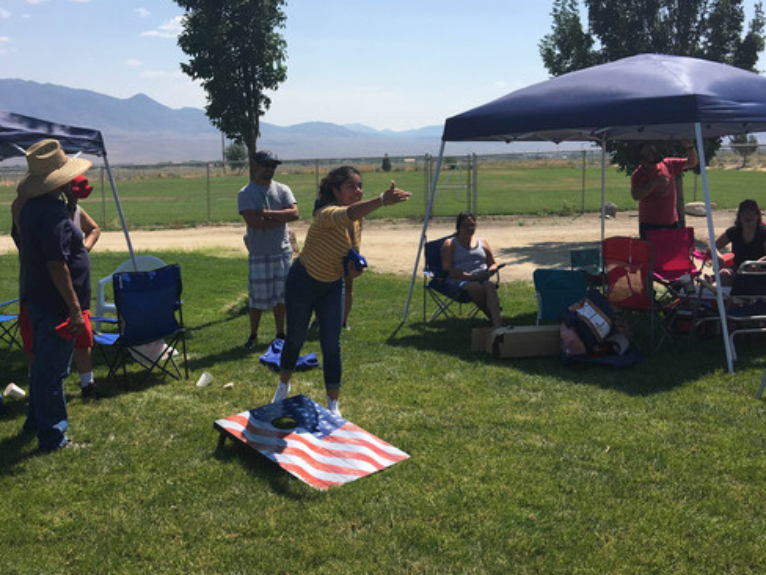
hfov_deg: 48.9
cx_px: 359
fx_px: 841
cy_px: 273
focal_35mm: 38
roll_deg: +1.2
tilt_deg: -6.1
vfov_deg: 37.7
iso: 25
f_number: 2.2
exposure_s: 1/2404
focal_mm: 4.15
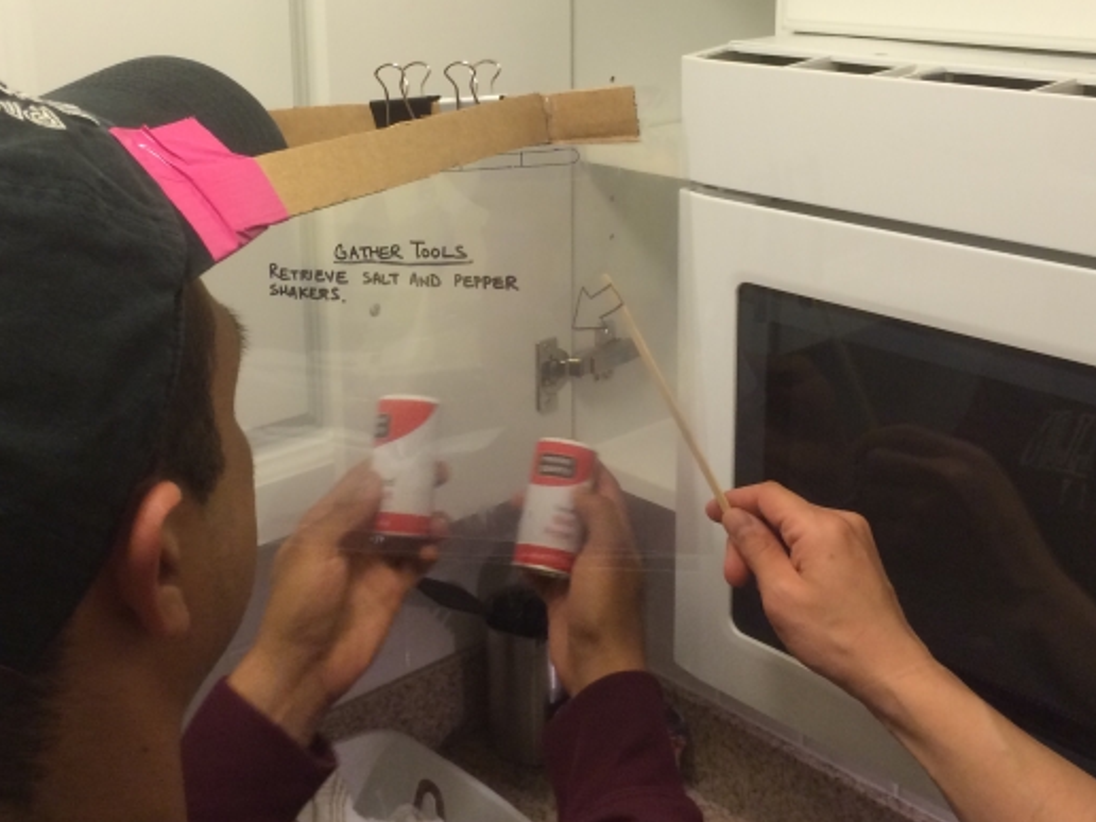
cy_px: 272
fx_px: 1425
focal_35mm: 45
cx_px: 499
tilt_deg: -13.5
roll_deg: +1.6
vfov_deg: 31.9
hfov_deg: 42.0
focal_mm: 4.15
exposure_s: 1/30
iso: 100
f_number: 2.2
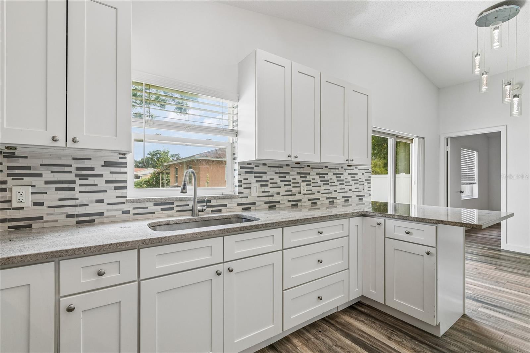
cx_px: 265
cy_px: 176
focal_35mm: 15
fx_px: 221
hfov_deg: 100.4
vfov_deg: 77.3
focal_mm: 10
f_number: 8
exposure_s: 1/13
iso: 100
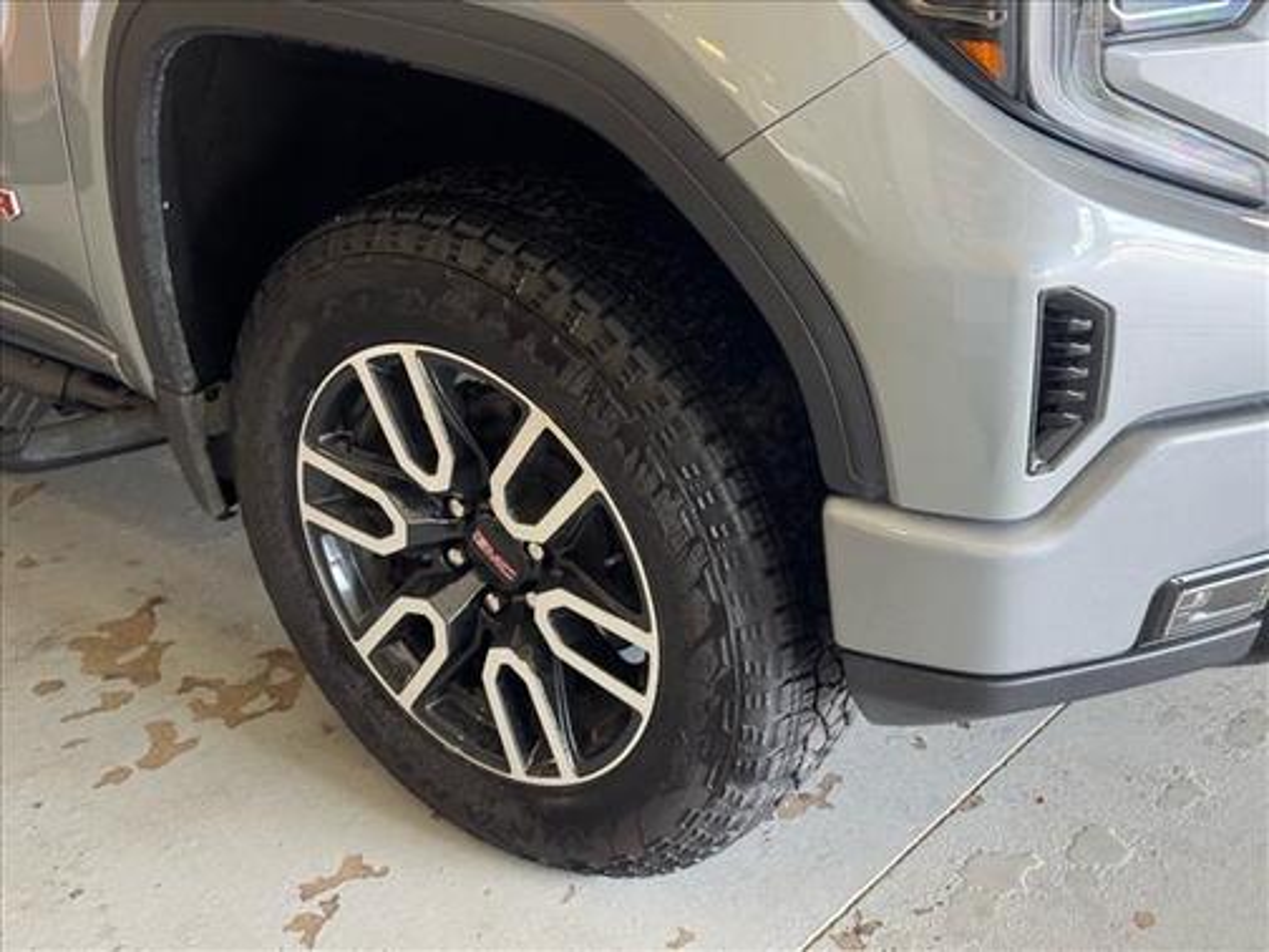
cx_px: 634
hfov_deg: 39.7
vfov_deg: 30.3
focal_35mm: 48
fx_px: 1760
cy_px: 476
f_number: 1.78
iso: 80
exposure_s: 1/60
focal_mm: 6.76
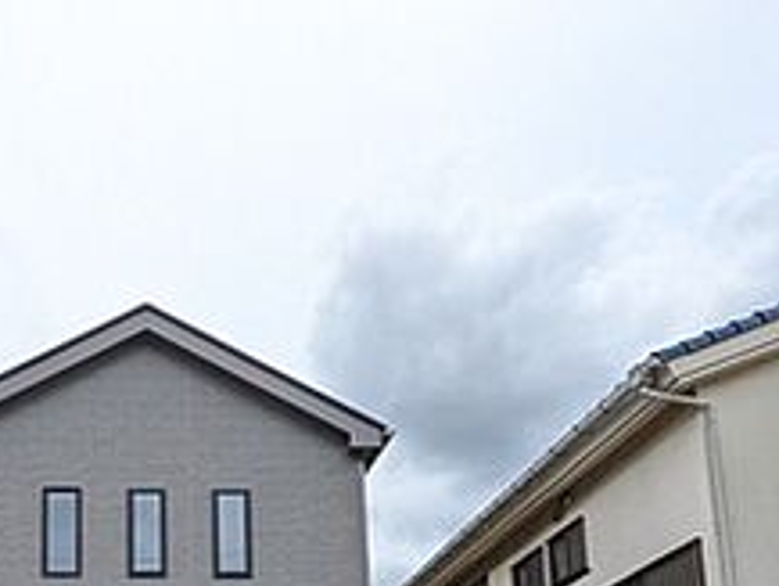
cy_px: 746
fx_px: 901
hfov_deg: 43.6
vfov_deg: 29.5
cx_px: 111
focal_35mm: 40
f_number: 2.2
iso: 51
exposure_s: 1/2004
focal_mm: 1.83
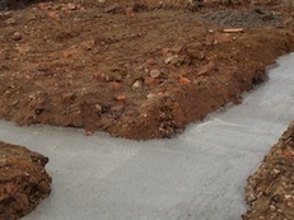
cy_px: 65
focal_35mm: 97
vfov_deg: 15.2
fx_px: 823
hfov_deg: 20.1
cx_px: 87
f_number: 2.4
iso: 64
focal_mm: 4.28
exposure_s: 1/264
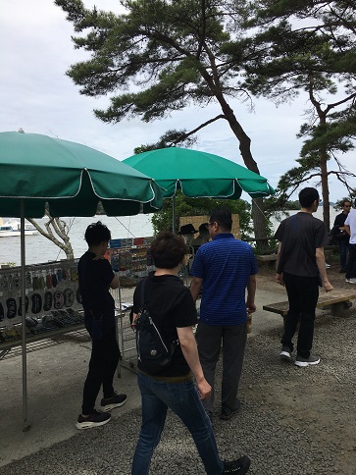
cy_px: 238
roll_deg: -0.2
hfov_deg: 48.2
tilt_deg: -4.0
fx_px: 398
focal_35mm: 29
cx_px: 178
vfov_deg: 61.7
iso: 25
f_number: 2.2
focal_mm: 4.15
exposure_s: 1/1221
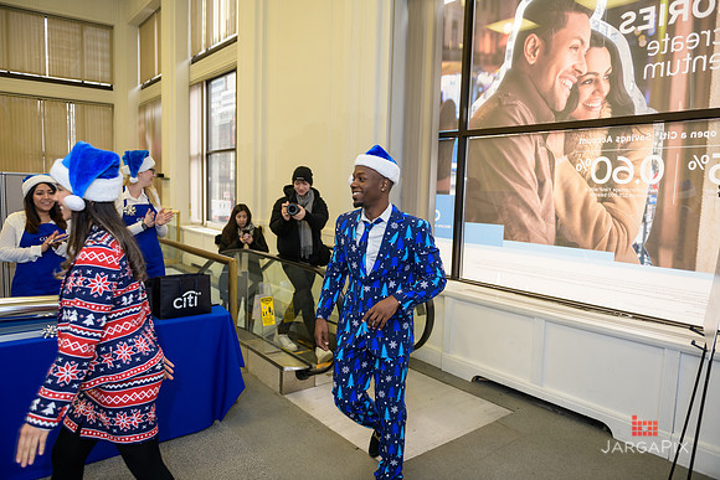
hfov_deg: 73.7
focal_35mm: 24
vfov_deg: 53.2
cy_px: 240
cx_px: 360
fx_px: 480
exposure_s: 1/125
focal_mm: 24
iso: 400
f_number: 3.2
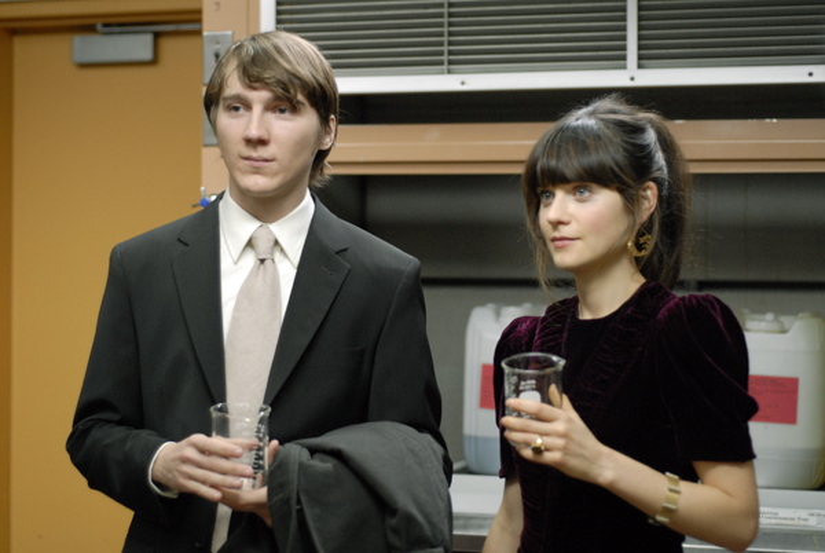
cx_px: 412
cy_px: 276
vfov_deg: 18.2
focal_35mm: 75
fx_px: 1721
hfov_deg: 27.0
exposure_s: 1/80
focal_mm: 50
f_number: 2
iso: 800
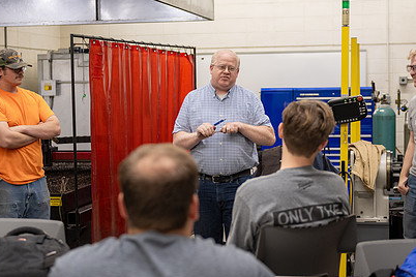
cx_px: 205
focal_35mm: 75
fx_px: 867
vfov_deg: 18.2
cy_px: 133
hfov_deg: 27.0
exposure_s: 1/160
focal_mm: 52
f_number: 2.8
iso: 640
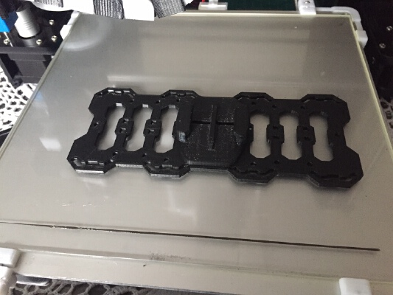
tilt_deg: -52.2
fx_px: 329
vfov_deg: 48.2
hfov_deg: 61.6
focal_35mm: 29
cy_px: 148
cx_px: 196
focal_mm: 4.15
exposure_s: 1/17
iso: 400
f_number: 2.2
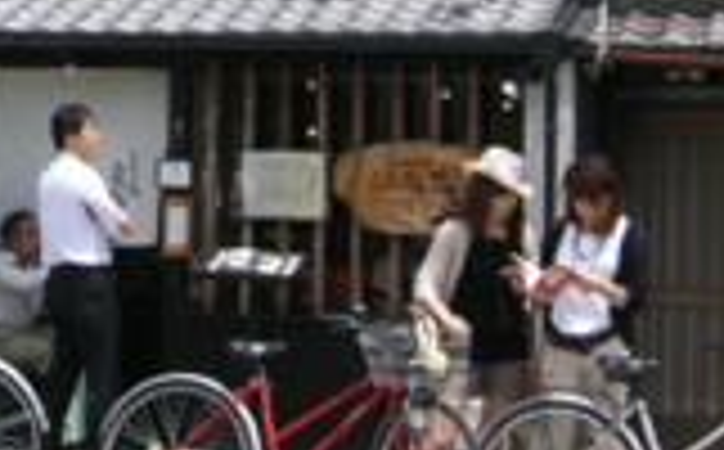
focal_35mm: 110
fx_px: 2167
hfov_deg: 18.8
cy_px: -40
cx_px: 126
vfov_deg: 11.7
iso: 50
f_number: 2.8
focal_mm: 6.1
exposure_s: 1/1000
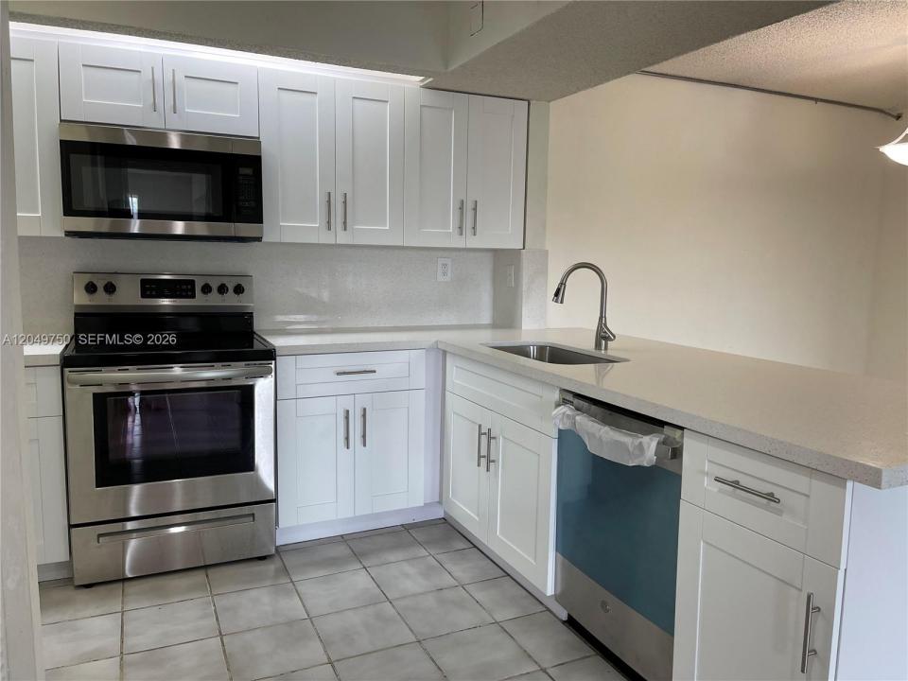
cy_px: 340
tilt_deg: -7.8
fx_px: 682
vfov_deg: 53.1
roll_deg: -1.1
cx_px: 454
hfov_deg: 67.3
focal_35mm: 26
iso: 125
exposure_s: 1/120
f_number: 1.6
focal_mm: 5.1
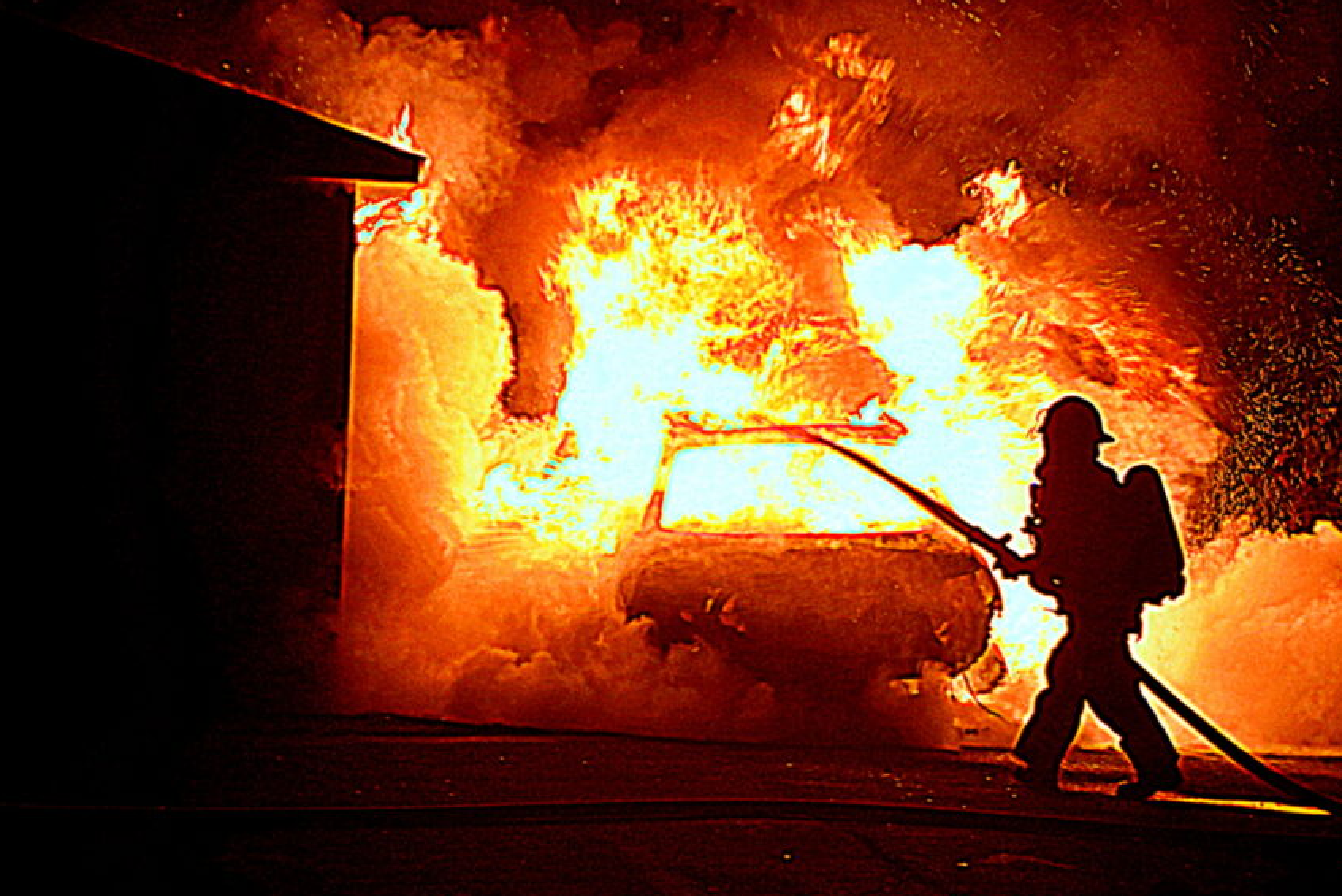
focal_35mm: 145
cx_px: 780
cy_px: 459
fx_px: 5406
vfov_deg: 9.5
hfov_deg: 14.1
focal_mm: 80
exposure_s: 1/60
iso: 800
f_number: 5
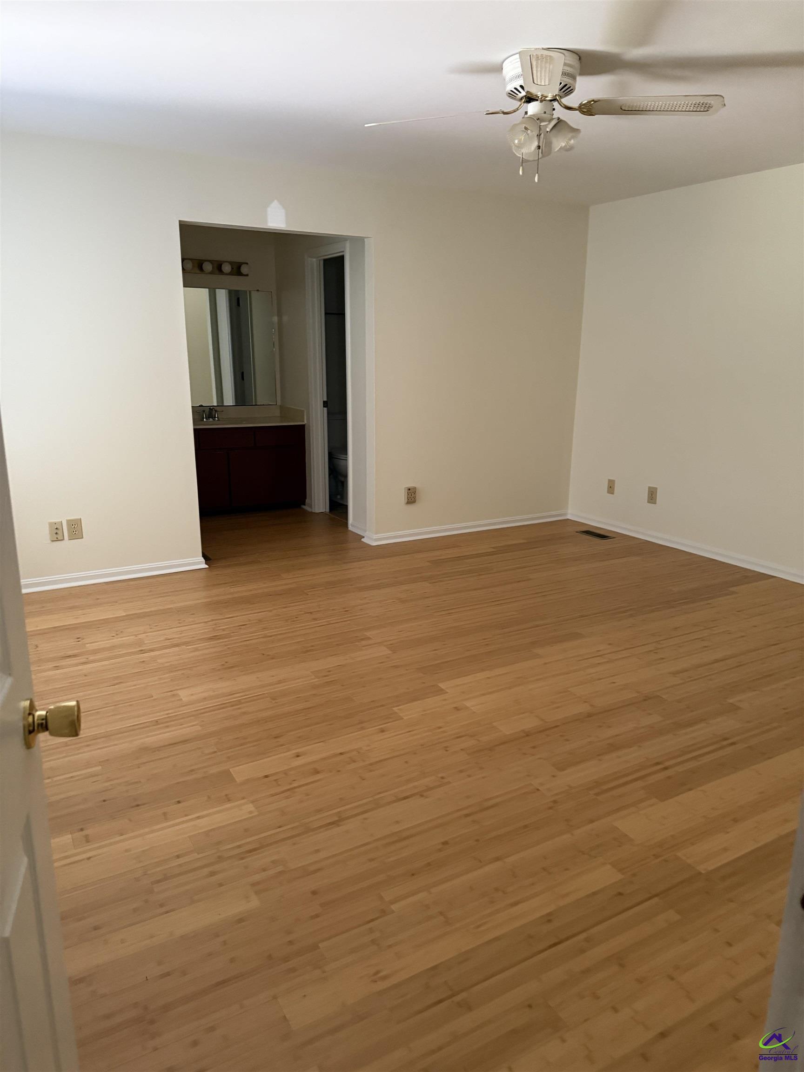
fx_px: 743
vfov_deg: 71.6
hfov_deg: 56.8
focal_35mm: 24
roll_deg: +0.4
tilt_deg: -10.9
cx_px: 402
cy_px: 536
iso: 500
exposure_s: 1/60
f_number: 1.78
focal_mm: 6.76
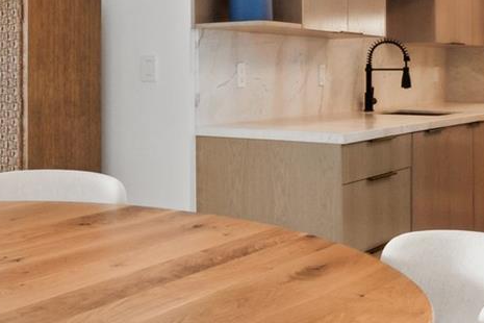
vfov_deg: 24.4
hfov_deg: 32.8
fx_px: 739
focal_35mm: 55
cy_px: 86
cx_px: -17
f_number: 8
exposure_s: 1/100
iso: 400
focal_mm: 16
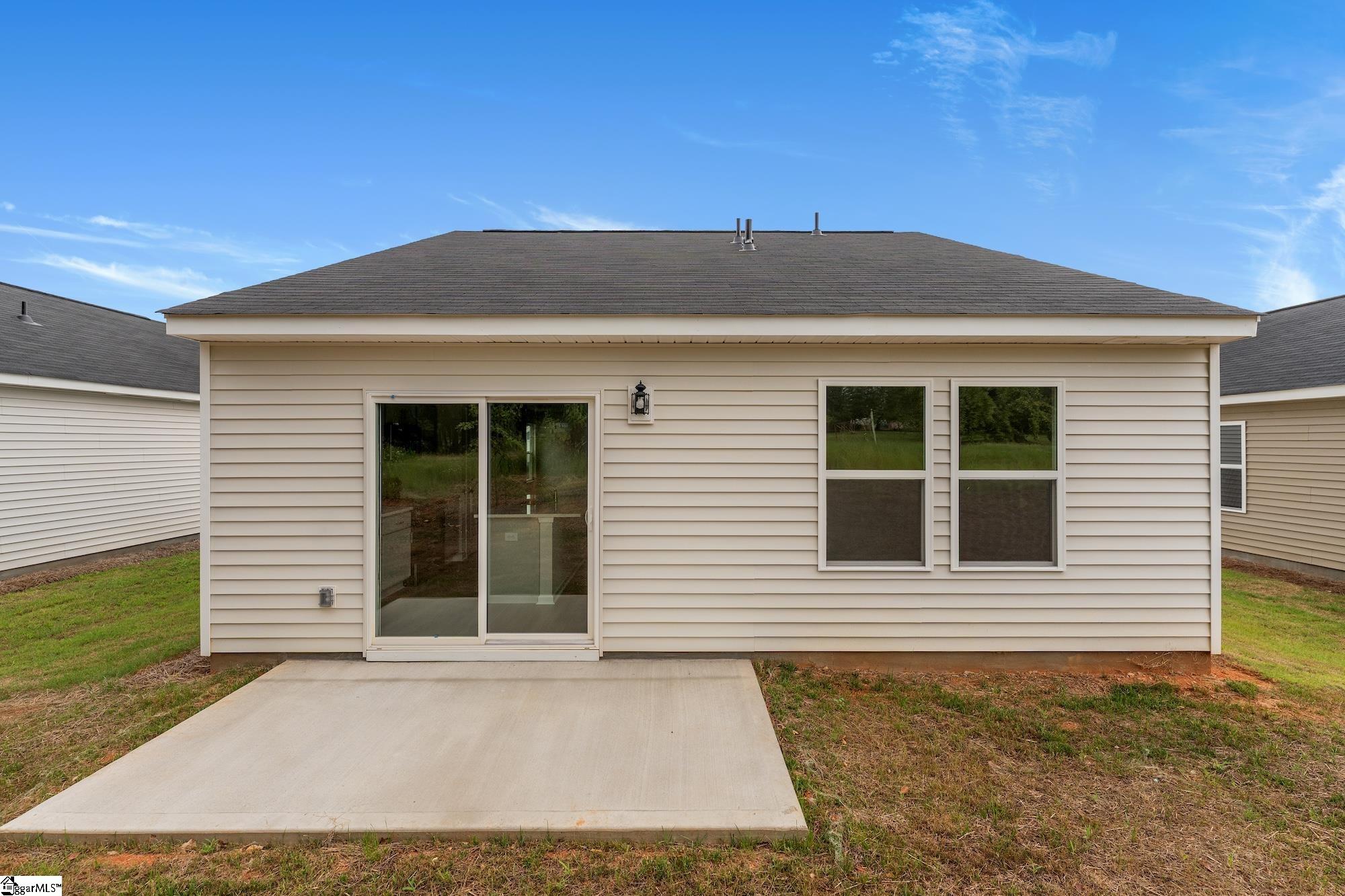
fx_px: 523
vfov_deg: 81.2
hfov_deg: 104.3
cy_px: 448
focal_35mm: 14
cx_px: 672
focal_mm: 14
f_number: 5.6
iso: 400
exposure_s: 1/800
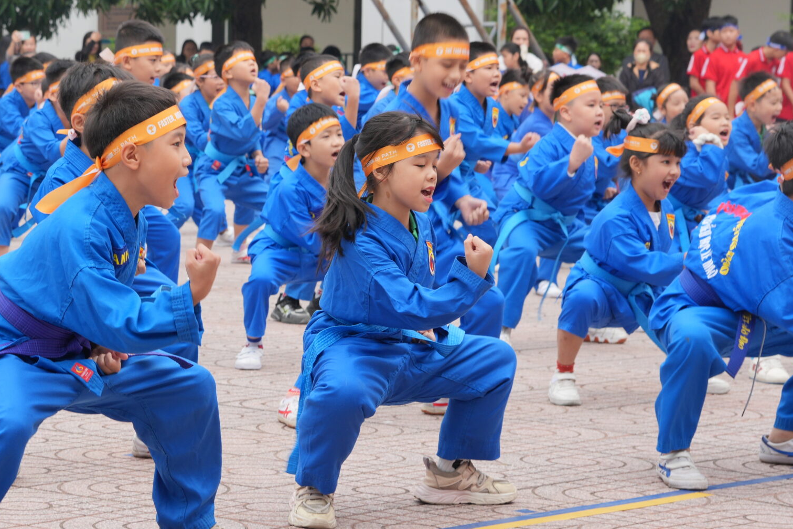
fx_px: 2797
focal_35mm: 127
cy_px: 166
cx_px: 194
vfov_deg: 10.8
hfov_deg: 16.1
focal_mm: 50
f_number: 5.6
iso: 125
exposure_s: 1/125
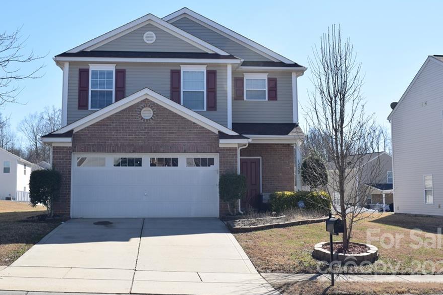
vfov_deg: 27.5
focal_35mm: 49
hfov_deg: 40.3
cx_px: 209
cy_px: 130
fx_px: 603
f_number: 9
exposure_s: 1/320
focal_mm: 28
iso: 200
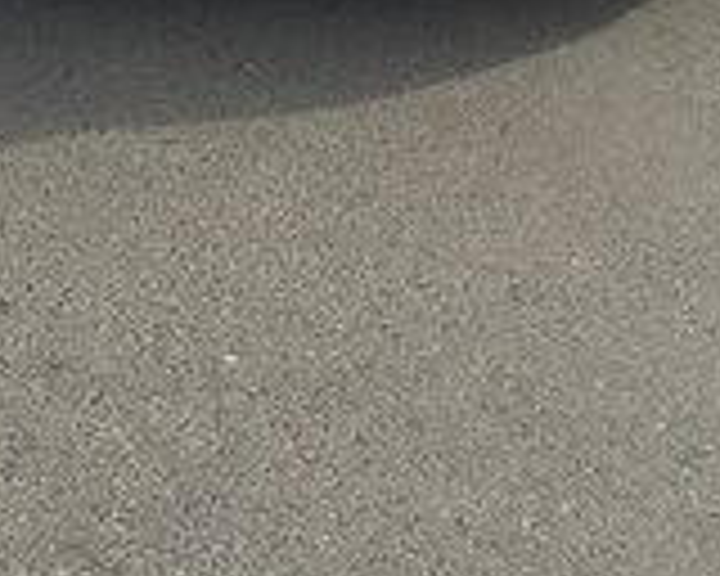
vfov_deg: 15.0
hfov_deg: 21.6
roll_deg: +0.8
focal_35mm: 88
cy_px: -482
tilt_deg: -1.0
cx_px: 212
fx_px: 1875
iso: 32
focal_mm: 4.15
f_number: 2.2
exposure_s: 1/1582
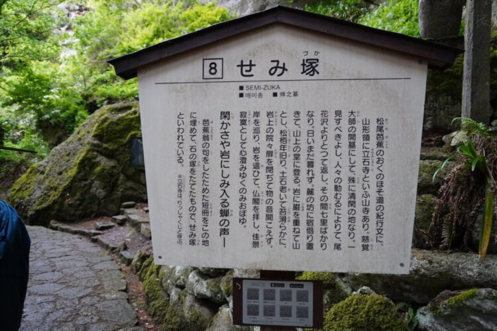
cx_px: 248
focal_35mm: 24
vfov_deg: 53.1
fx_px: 331
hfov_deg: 73.7
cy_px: 166
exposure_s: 1/160
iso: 2000
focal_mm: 16
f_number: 3.5
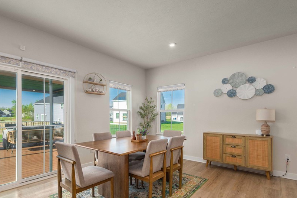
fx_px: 157
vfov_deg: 63.9
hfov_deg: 86.0
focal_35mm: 19
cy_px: 118
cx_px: 121
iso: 80
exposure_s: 1/60
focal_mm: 14
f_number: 9
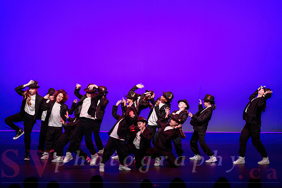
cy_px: 89
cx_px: 145
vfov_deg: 12.6
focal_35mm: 109
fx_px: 856
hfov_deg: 18.7
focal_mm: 102
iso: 1250
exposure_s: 1/320
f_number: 2.8
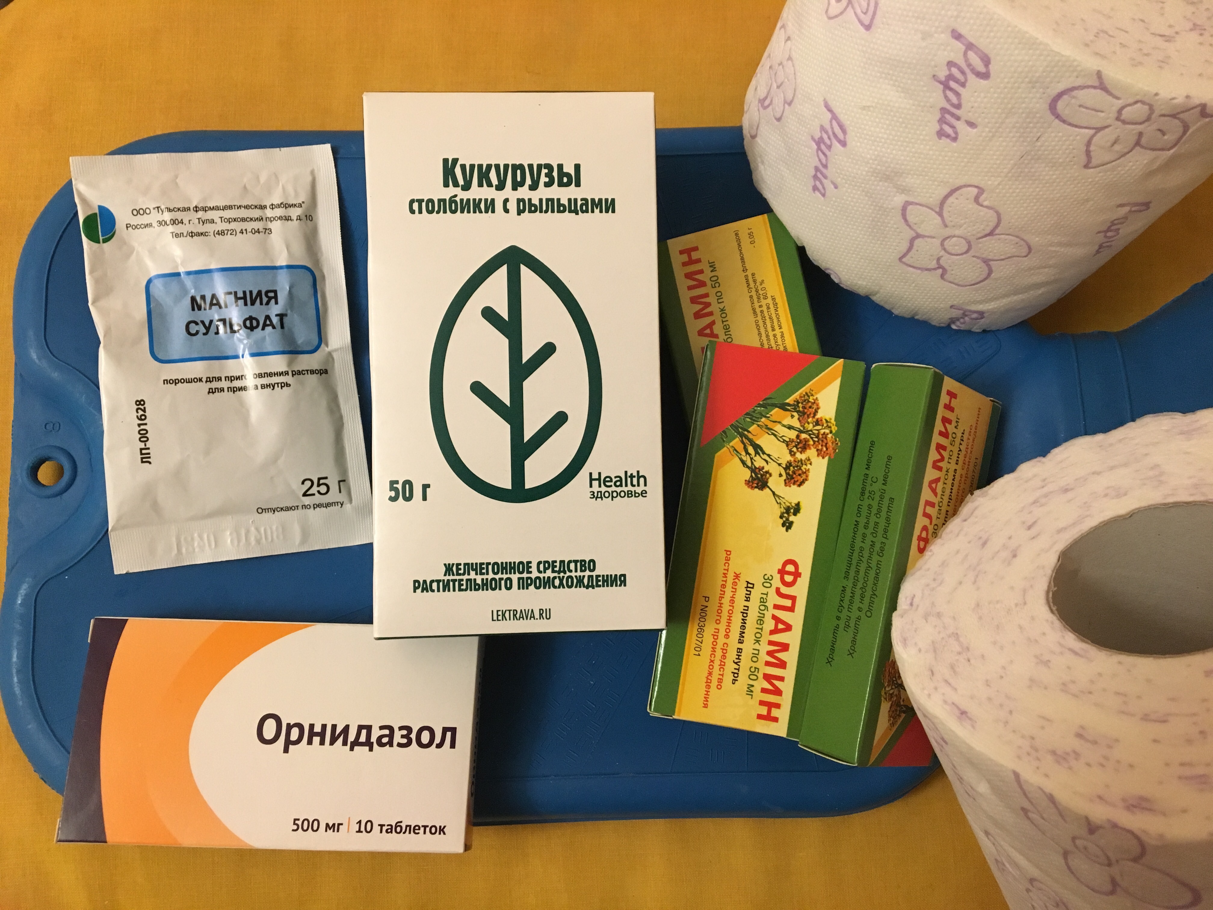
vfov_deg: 48.2
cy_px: 455
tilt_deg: -83.0
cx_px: 606
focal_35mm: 29
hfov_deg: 61.7
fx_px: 1016
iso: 200
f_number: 2.2
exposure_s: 1/33
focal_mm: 4.15
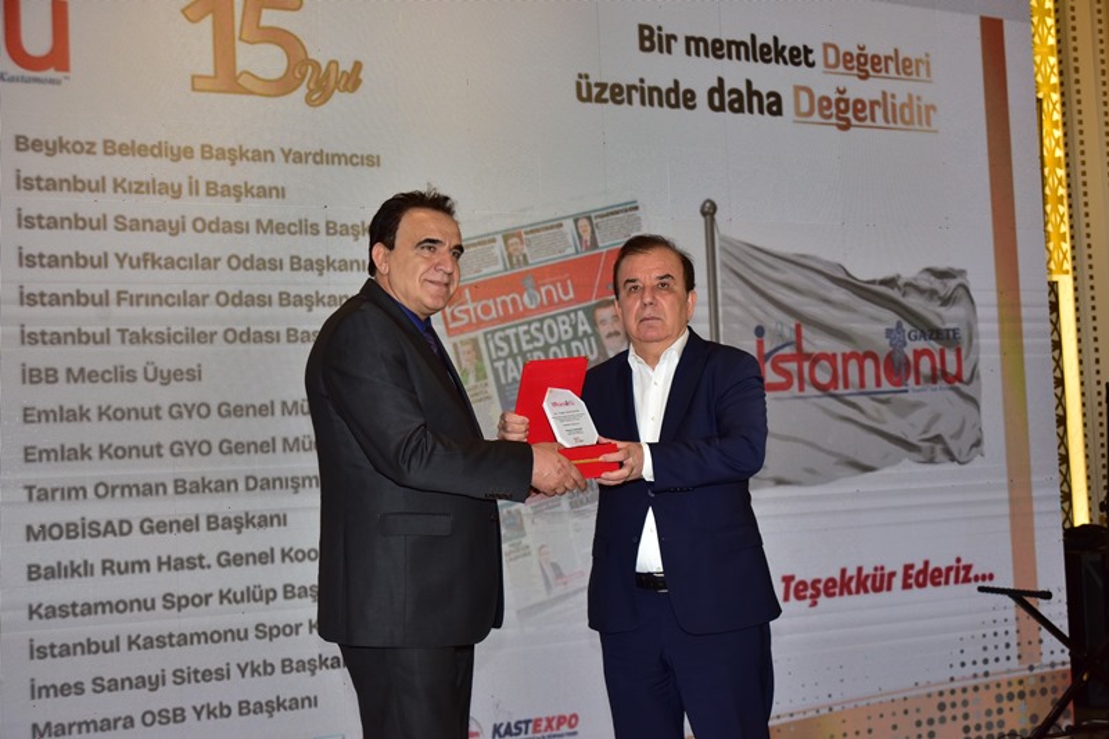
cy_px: 370
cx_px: 554
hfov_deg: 41.1
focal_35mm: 48
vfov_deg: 28.1
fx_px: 1478
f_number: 4.5
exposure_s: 1/125
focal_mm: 48
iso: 500
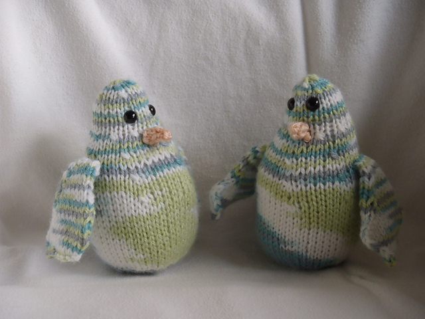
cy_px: 160
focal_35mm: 52
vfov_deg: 28.0
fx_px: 638
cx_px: 212
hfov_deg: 36.8
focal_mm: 9.39
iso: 200
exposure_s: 1/20
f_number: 5
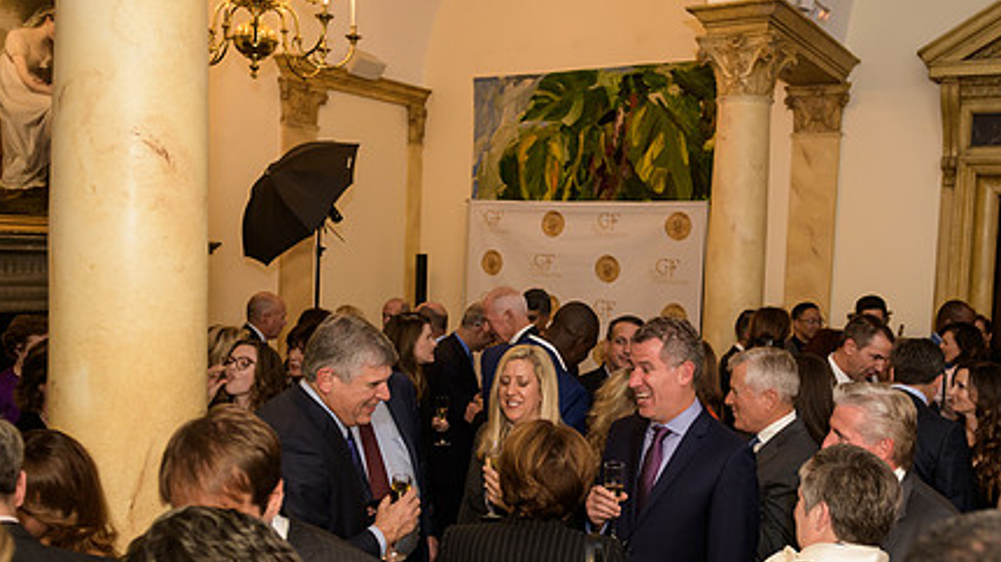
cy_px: 314
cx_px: 567
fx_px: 902
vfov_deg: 34.6
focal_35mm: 34
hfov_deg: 57.8
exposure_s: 1/125
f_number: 3.2
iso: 1000
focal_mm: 24
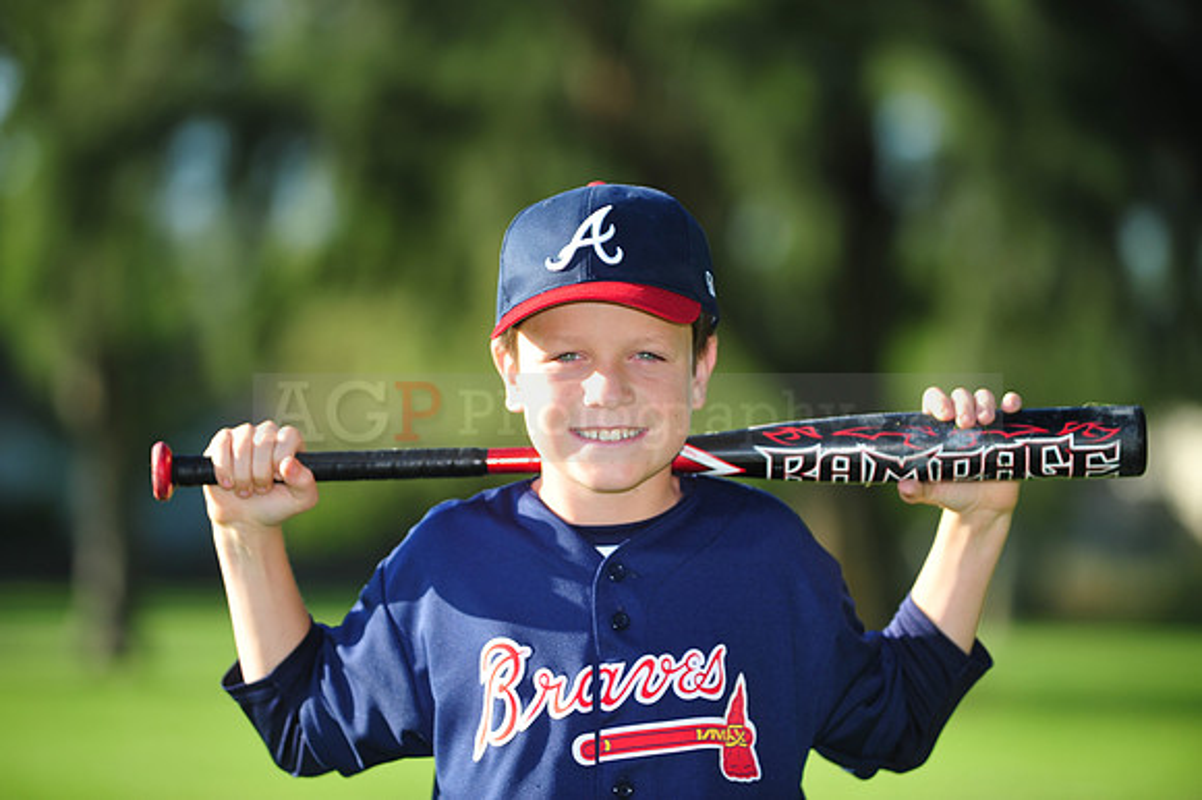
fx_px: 6674
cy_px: 400
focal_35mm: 200
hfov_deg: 10.3
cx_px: 601
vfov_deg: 6.9
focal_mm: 200
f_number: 4
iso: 200
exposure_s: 1/640
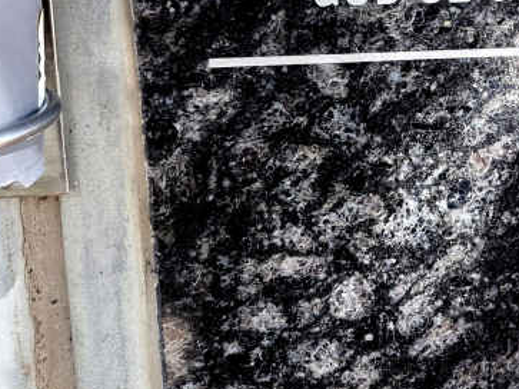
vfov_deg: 18.7
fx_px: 1139
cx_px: 596
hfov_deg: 23.8
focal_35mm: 76
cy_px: -23
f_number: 1.8
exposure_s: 1/100
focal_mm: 5.4
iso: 160
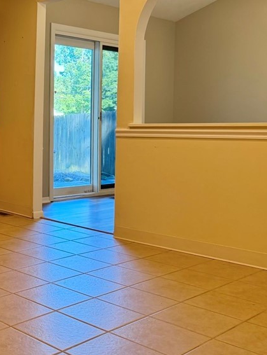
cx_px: -47
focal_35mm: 44
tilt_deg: -1.8
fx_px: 452
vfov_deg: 42.7
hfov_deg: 28.8
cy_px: 142
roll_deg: -2.1
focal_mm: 6.76
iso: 200
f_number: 1.78
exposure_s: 1/120
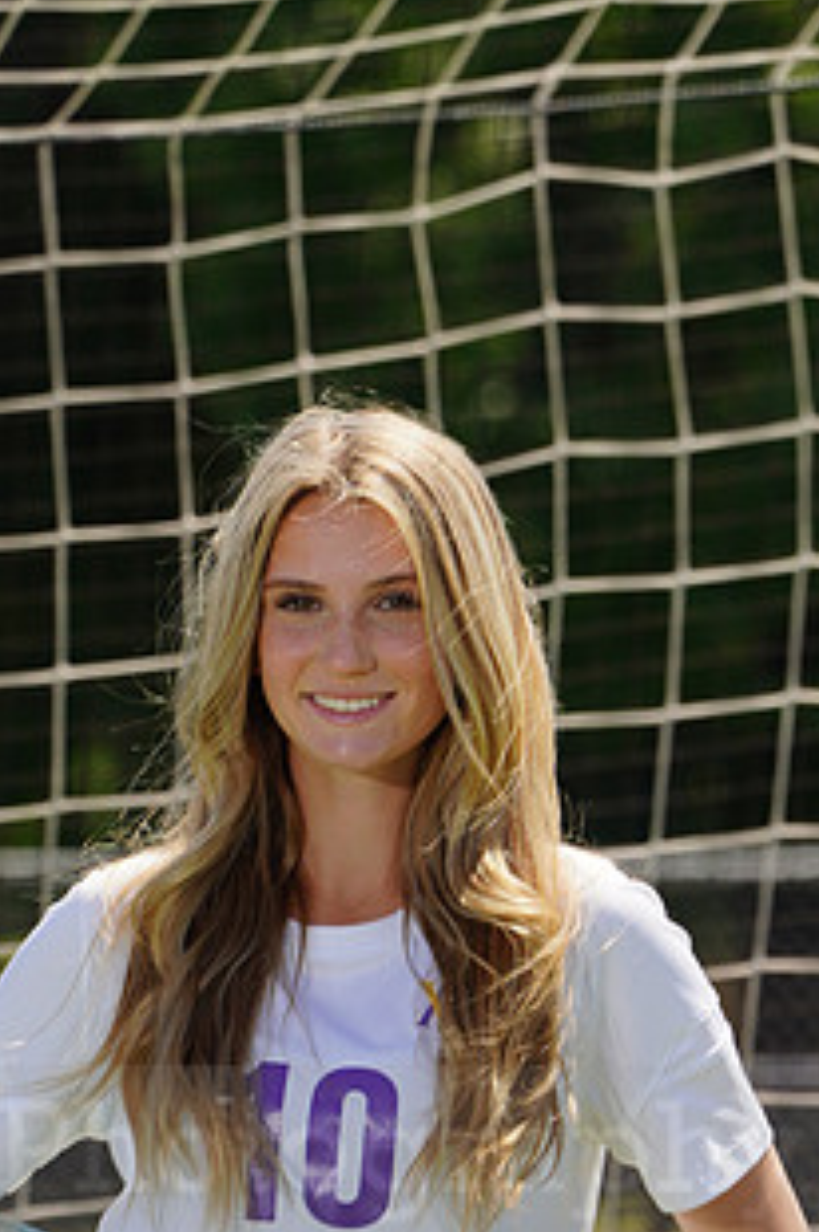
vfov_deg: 2.8
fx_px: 25581
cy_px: 1121
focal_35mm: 748
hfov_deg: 1.8
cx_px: 286
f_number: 13
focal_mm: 400
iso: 200
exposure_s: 1/250
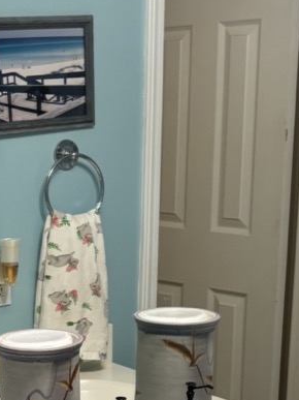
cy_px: 366
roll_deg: +0.7
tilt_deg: -15.3
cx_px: -42
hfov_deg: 16.6
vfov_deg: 22.2
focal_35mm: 86
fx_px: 991
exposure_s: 1/120
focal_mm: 5.96
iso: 125
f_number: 1.6
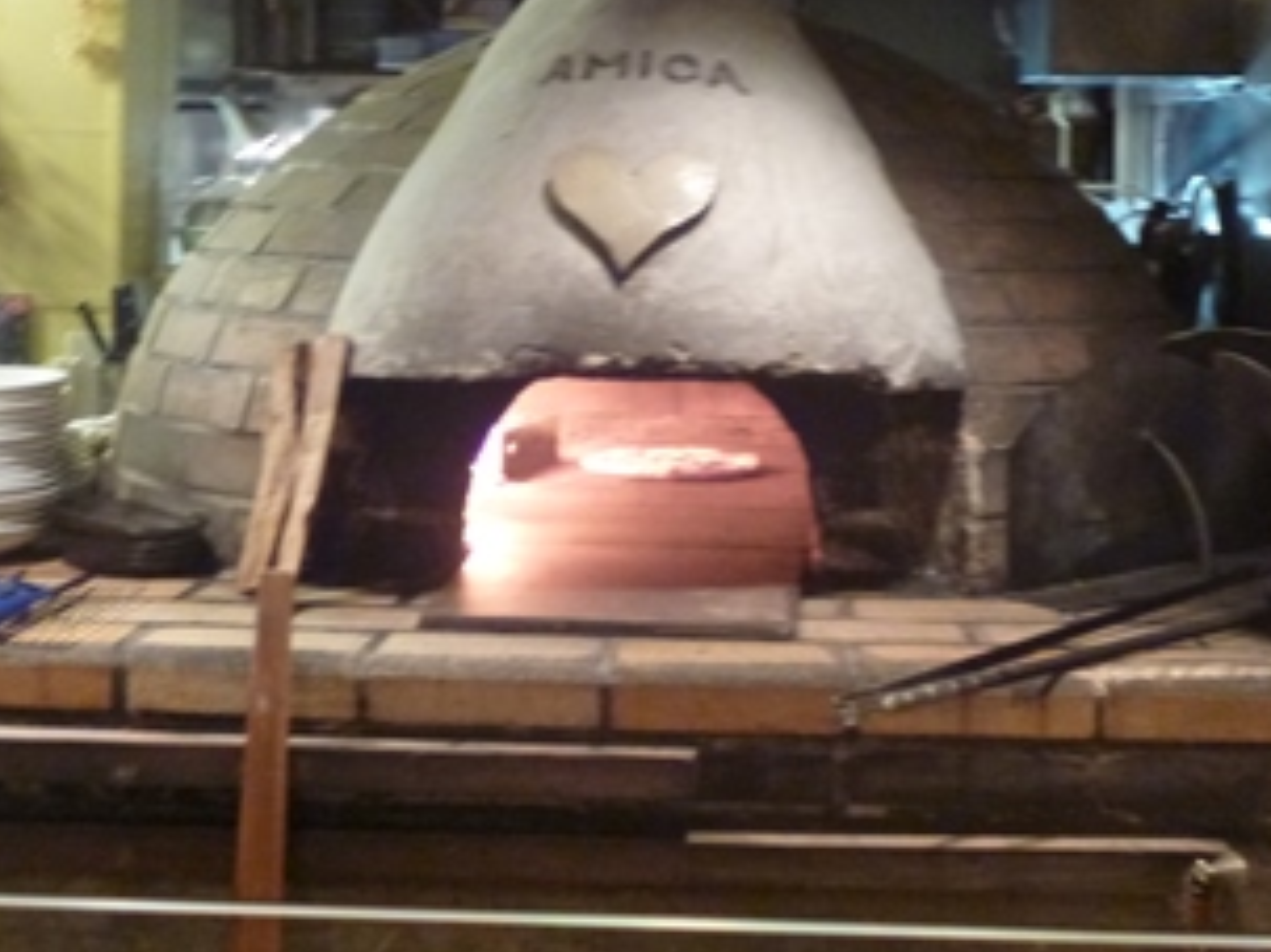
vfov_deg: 22.4
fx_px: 2386
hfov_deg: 29.8
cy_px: 281
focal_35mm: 65
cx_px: 654
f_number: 3.4
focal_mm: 7.9
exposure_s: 1/20
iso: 800
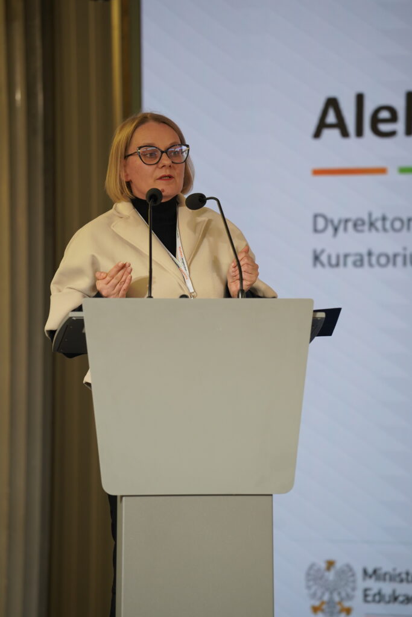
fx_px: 3432
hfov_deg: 6.9
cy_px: 308
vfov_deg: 10.3
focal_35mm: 200
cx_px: 206
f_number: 4
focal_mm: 200
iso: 1000
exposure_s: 1/250
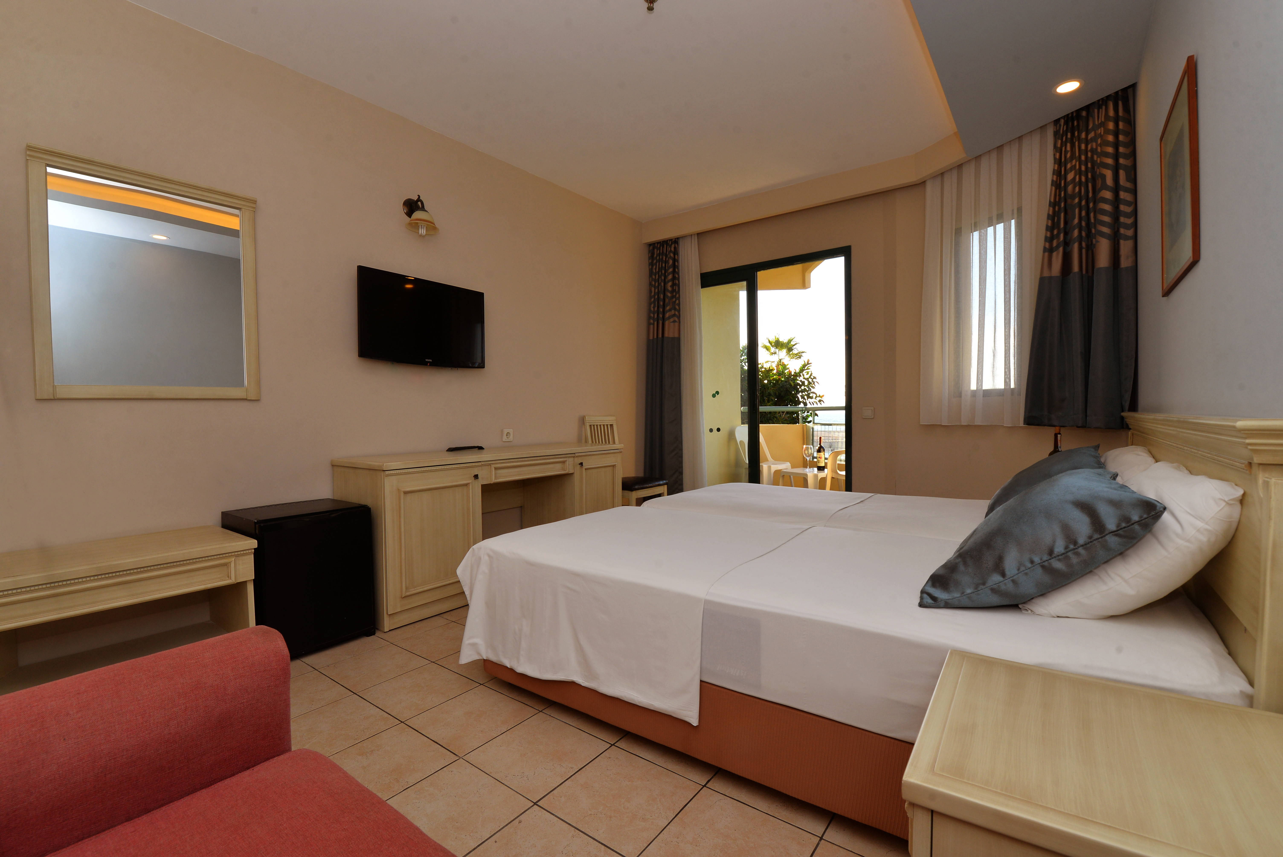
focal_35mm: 15
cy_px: 428
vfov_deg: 77.4
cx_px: 642
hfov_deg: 100.4
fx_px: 535
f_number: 10
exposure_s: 1/60
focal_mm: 15
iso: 320
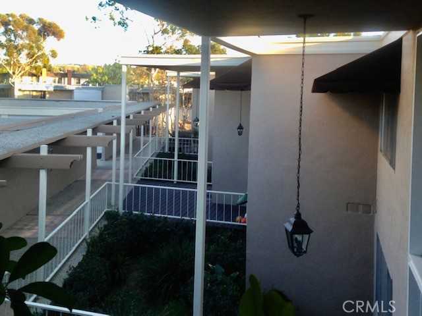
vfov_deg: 42.9
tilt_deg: -10.3
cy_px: 158
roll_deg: -1.9
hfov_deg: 55.4
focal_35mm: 33
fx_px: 402
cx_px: 211
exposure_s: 1/120
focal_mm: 4.12
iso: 50
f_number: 2.4
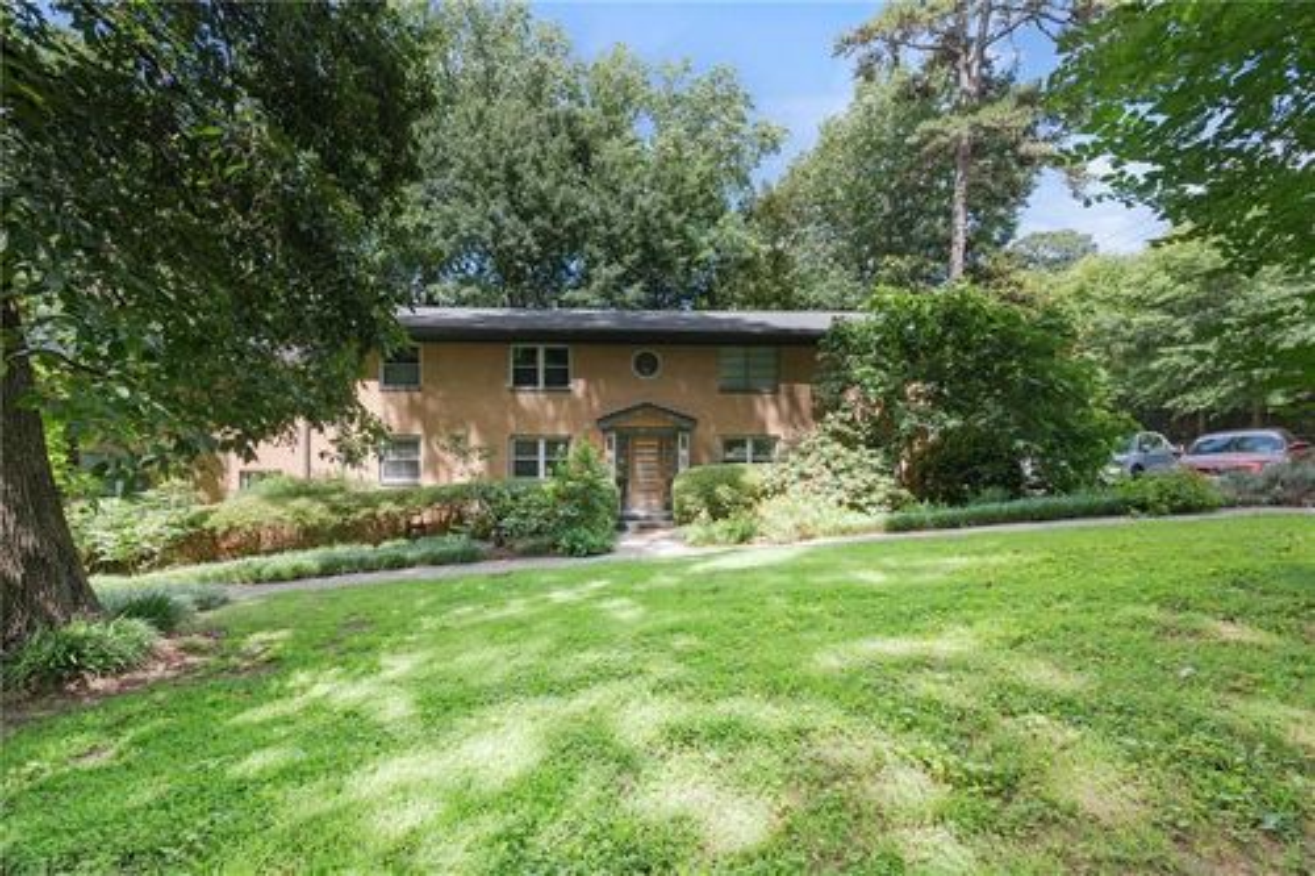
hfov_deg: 104.3
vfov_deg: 81.2
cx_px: 658
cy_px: 438
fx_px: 511
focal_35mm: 14
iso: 400
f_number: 8
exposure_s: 1/50
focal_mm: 14
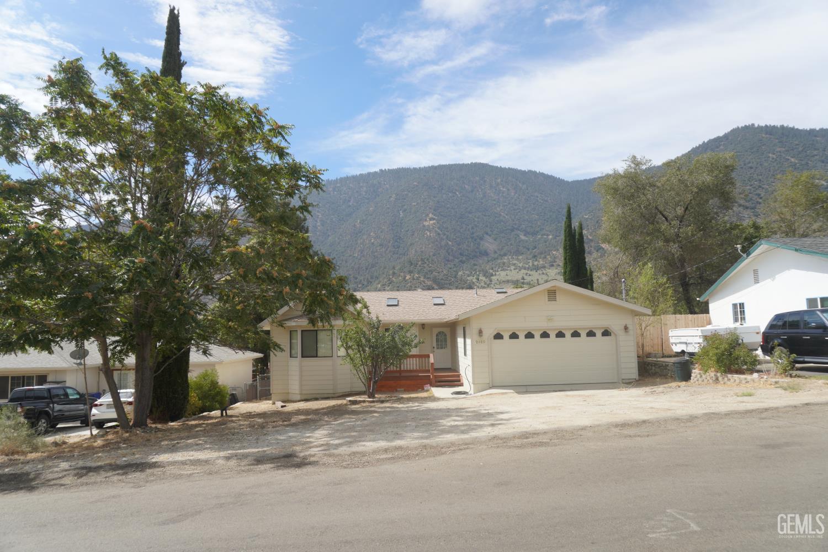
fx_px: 552
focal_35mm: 24
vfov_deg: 53.1
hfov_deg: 73.7
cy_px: 276
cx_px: 414
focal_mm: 16
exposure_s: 1/640
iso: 100
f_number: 4.5
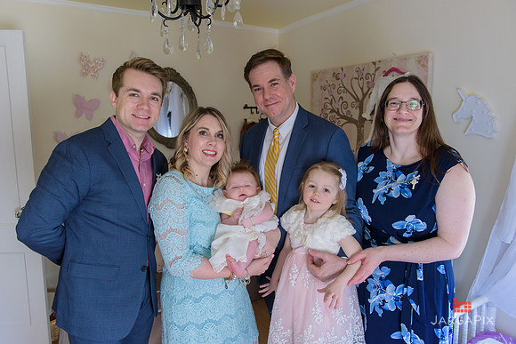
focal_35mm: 26
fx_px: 373
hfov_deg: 69.4
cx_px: 258
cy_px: 172
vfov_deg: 49.6
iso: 1600
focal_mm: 26
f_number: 3.2
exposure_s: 1/125
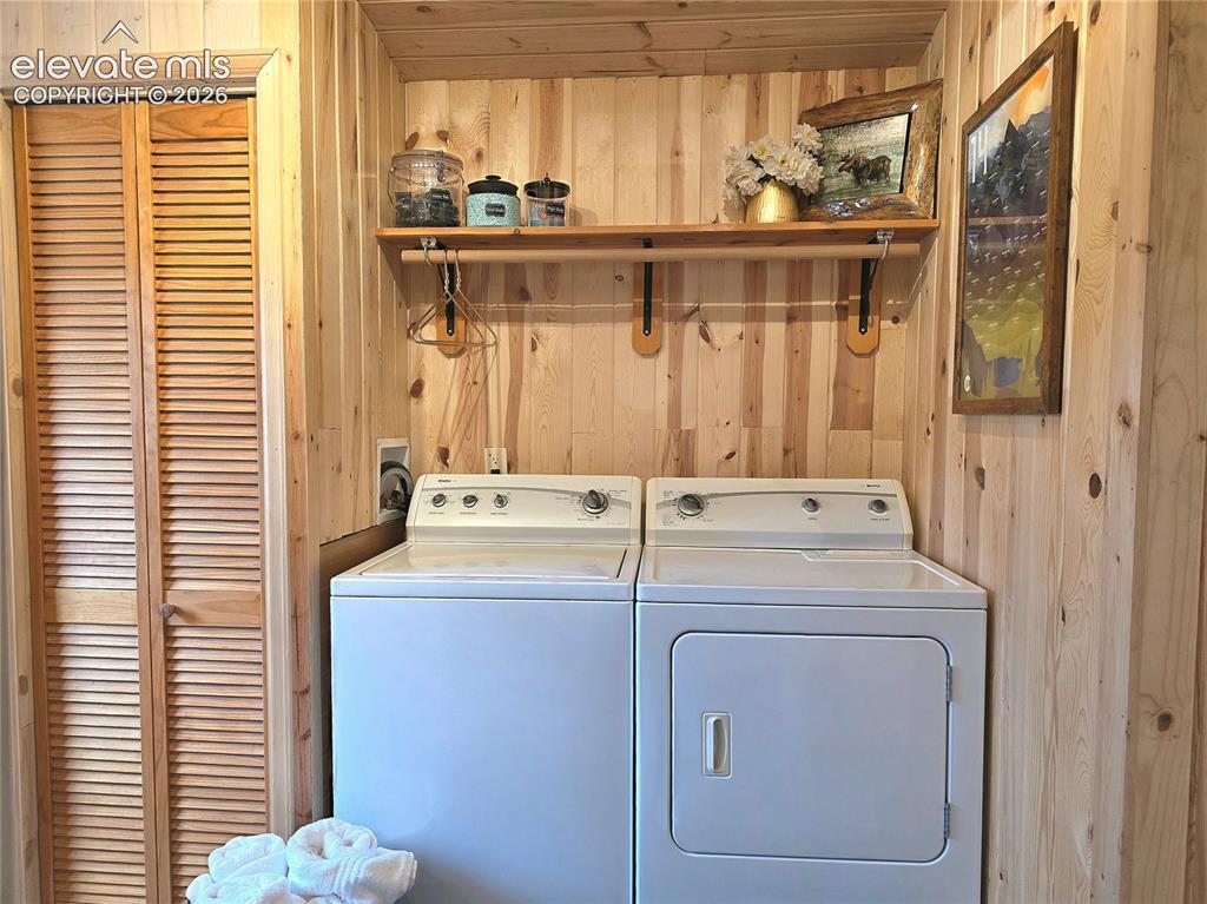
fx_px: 802
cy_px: 452
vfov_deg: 58.8
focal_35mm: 23
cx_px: 604
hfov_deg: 74.0
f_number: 1.7
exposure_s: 1/120
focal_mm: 6.3
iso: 200
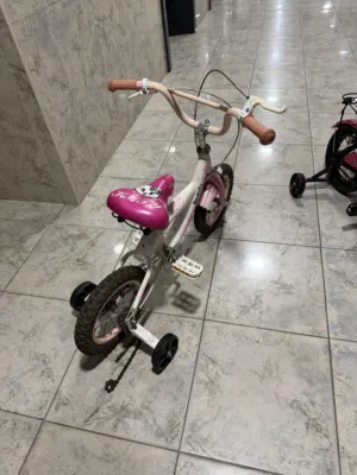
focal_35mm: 24
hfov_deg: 56.8
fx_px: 330
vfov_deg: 71.6
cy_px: 238
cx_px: 178
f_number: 1.78
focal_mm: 6.76
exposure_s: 1/60
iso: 250
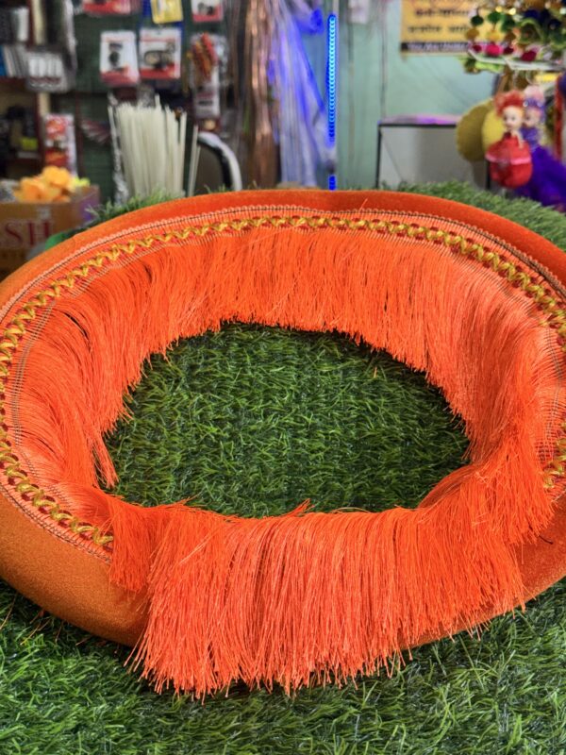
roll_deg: -0.4
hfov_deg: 30.3
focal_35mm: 48
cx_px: 283
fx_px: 1046
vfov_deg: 39.7
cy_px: 378
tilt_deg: -16.2
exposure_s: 1/100
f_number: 1.78
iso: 125
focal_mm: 6.76
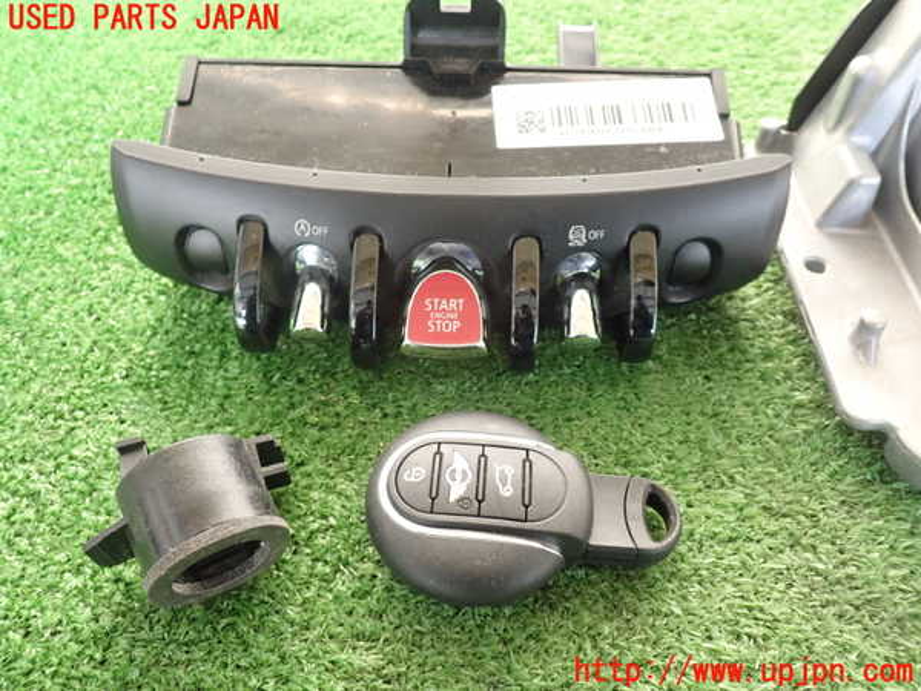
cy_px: 346
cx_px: 460
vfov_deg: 46.8
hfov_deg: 60.0
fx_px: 798
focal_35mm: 30
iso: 800
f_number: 2.3
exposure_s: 1/80
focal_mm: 5.5
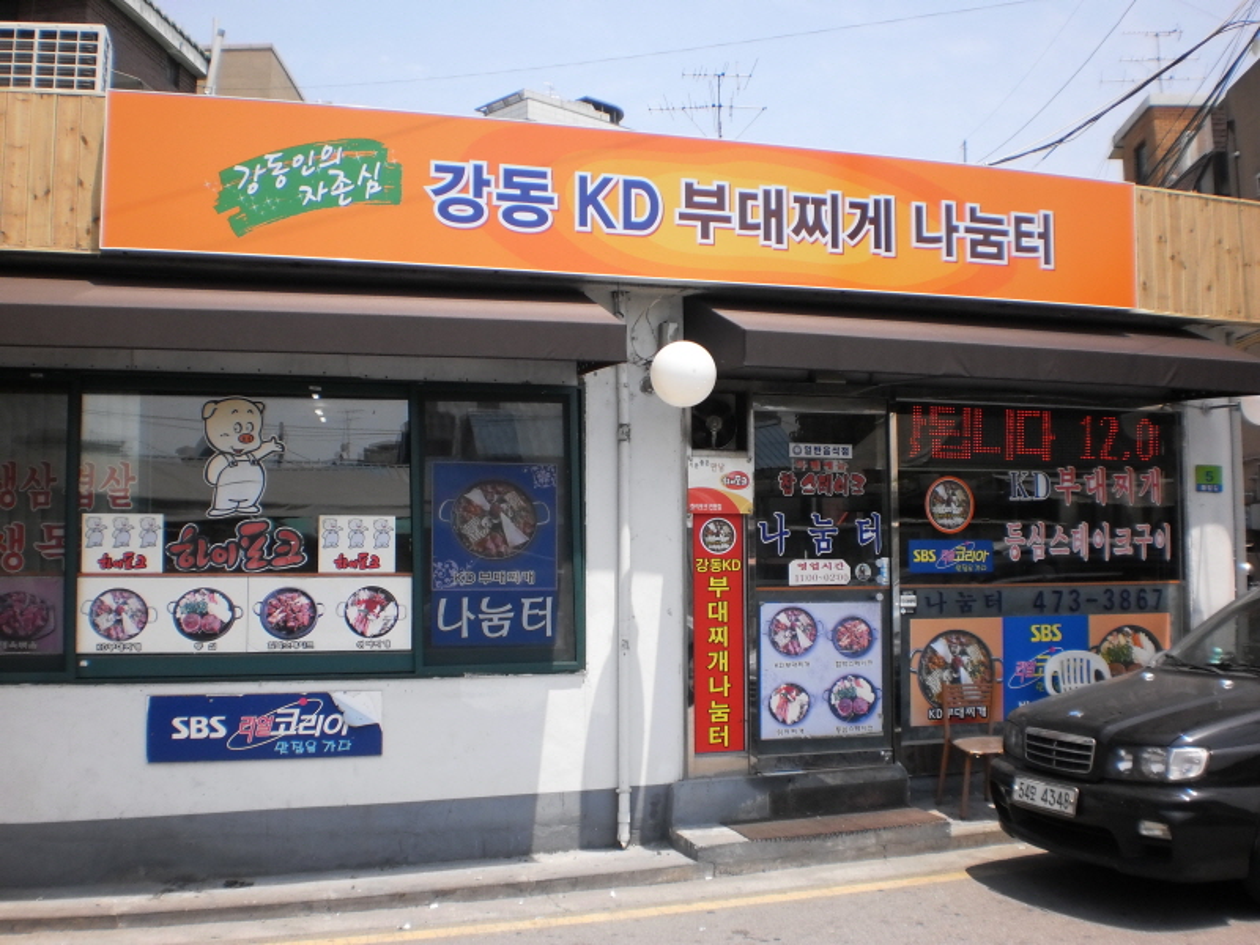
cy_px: 472
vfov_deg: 39.7
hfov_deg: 51.4
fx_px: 1310
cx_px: 630
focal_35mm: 36
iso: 100
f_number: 4.6
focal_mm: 6.3
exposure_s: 1/500
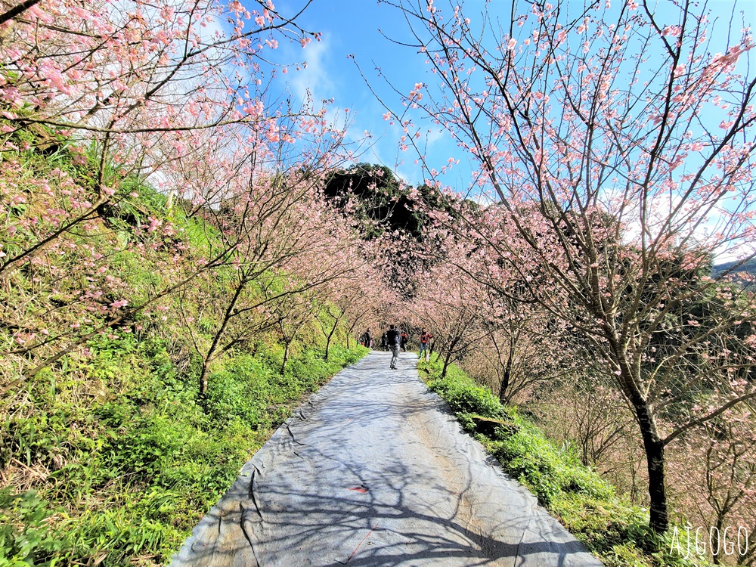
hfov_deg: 106.2
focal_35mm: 13
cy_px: 284
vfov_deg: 89.9
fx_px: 284
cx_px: 378
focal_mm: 2.2
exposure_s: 1/1099
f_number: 2.2
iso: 50
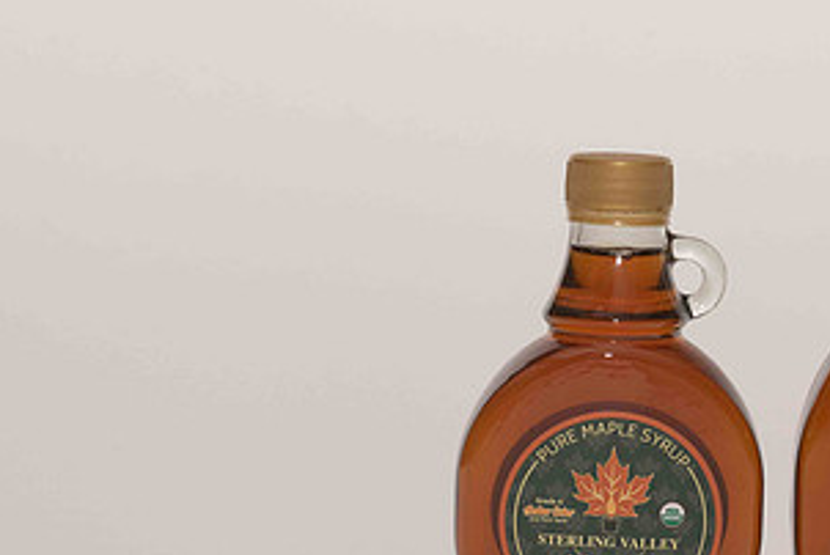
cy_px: 433
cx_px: 772
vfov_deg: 8.4
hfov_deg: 12.5
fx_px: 3762
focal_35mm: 163
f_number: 13
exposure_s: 1/100
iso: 400
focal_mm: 85
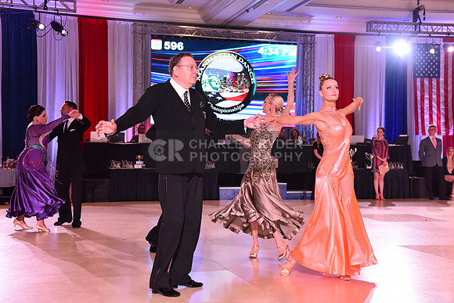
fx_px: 656
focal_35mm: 52
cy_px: 152
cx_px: 227
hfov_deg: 38.2
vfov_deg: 26.0
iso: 2500
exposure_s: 1/250
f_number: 6.3
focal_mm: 52
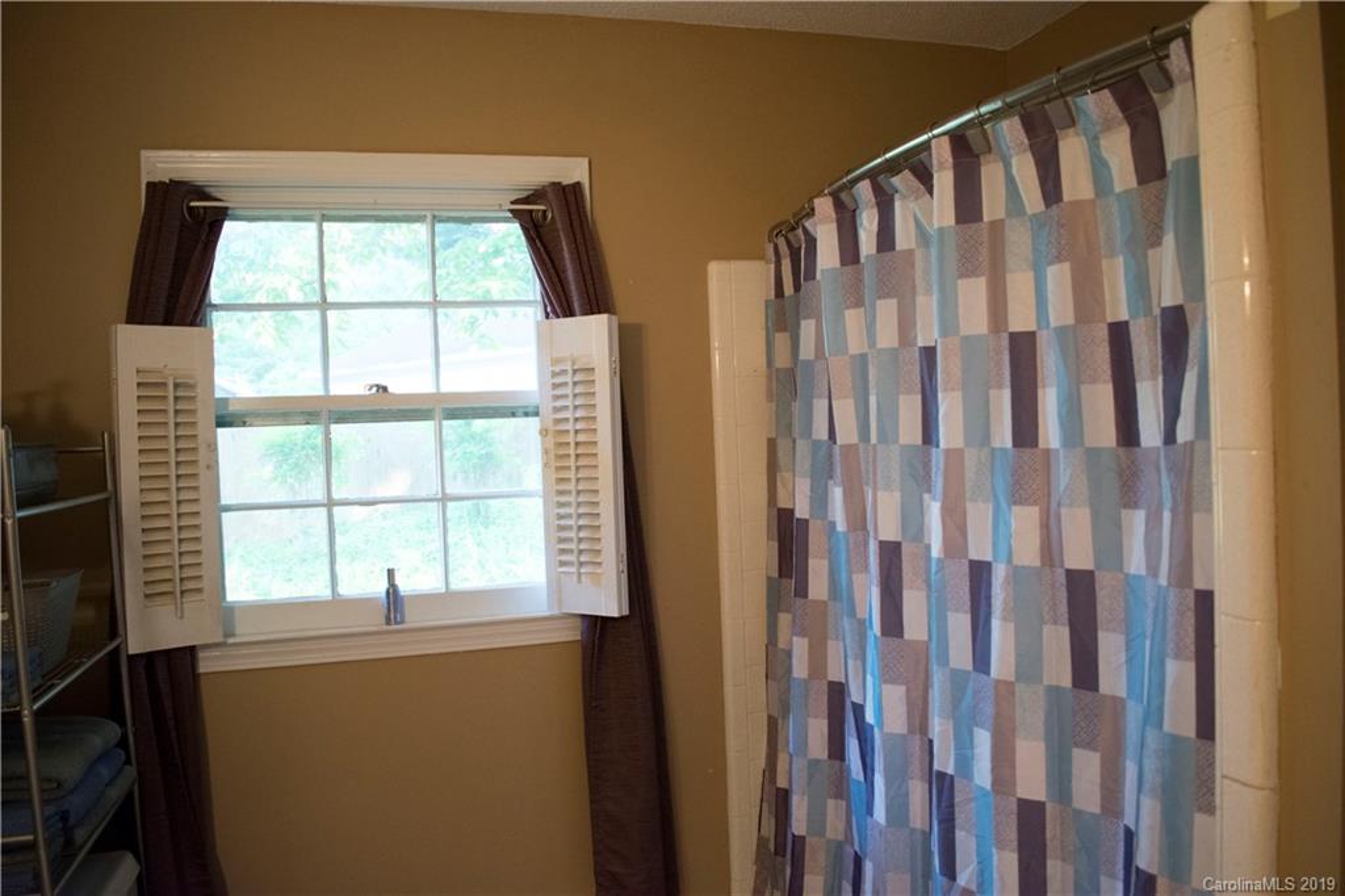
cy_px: 448
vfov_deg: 47.9
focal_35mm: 27
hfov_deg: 67.4
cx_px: 672
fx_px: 1008
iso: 1000
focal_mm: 18
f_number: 3.5
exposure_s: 1/60
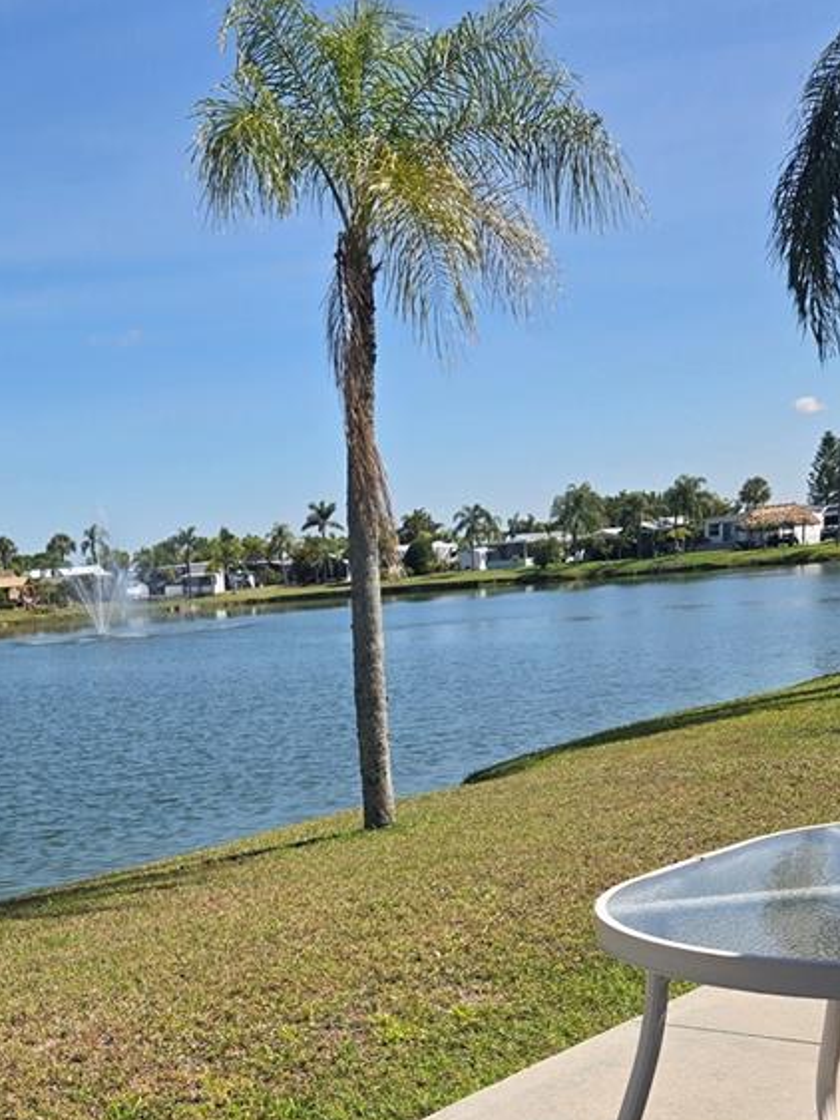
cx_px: 179
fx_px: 1586
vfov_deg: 36.3
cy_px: 1030
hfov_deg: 29.1
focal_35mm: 49
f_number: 1.8
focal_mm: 5.4
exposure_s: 1/2157
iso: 25
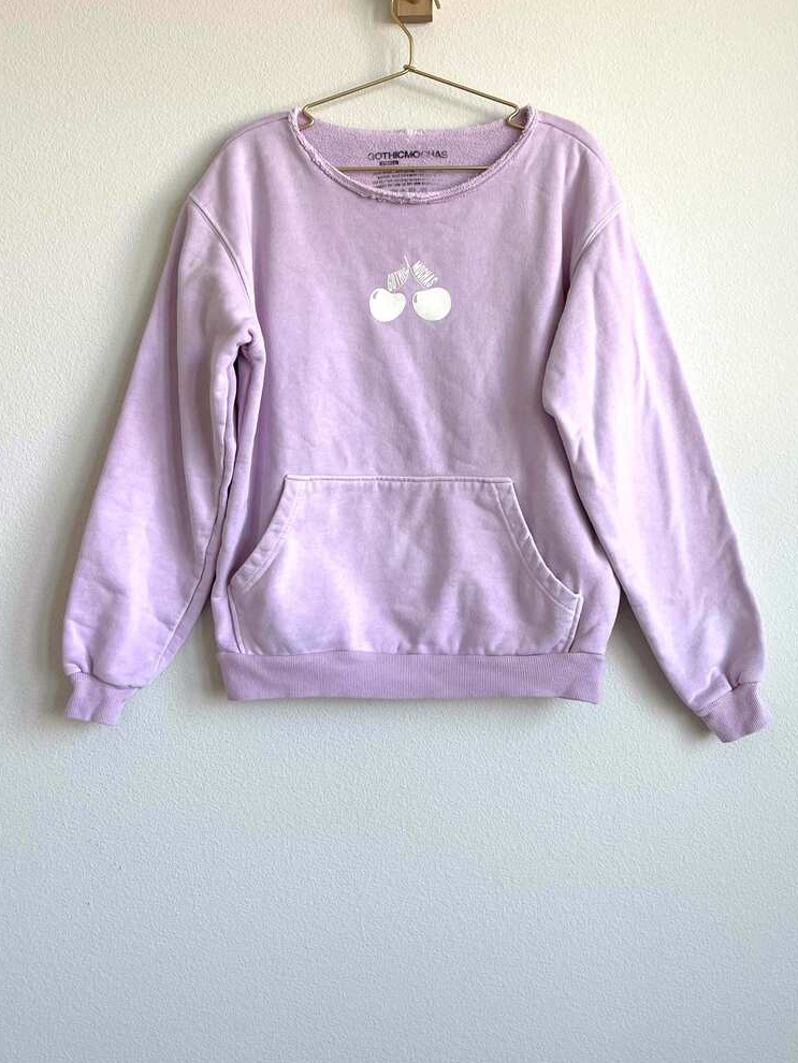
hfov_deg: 40.7
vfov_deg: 52.5
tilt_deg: +1.3
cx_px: 404
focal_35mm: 35
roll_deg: -0.1
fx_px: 1075
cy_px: 460
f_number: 1.6
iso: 50
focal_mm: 5.1
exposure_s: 1/122
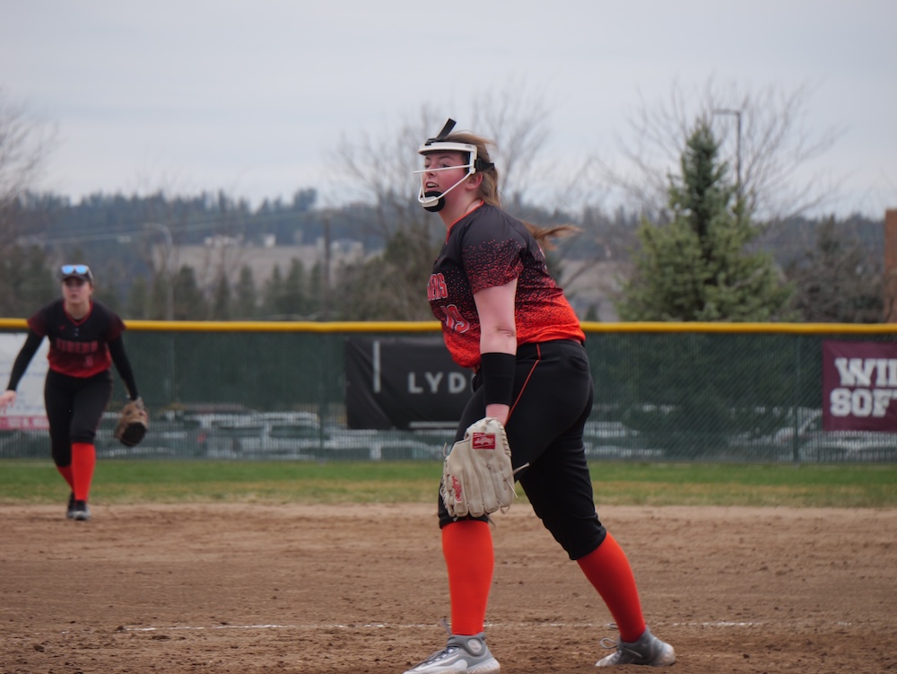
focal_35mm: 218
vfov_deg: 6.8
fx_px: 5652
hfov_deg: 9.1
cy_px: 337
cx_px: 448
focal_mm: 109
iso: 400
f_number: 5.6
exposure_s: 1/250
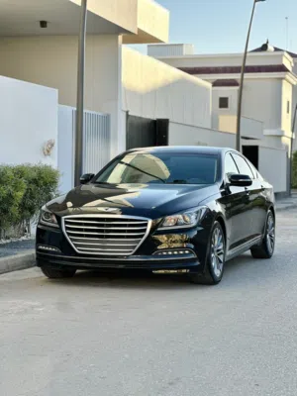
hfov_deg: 19.1
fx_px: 881
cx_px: 148
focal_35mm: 77
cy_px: 198
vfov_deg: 25.3
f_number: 2.8
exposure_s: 1/172
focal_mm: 9
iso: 32
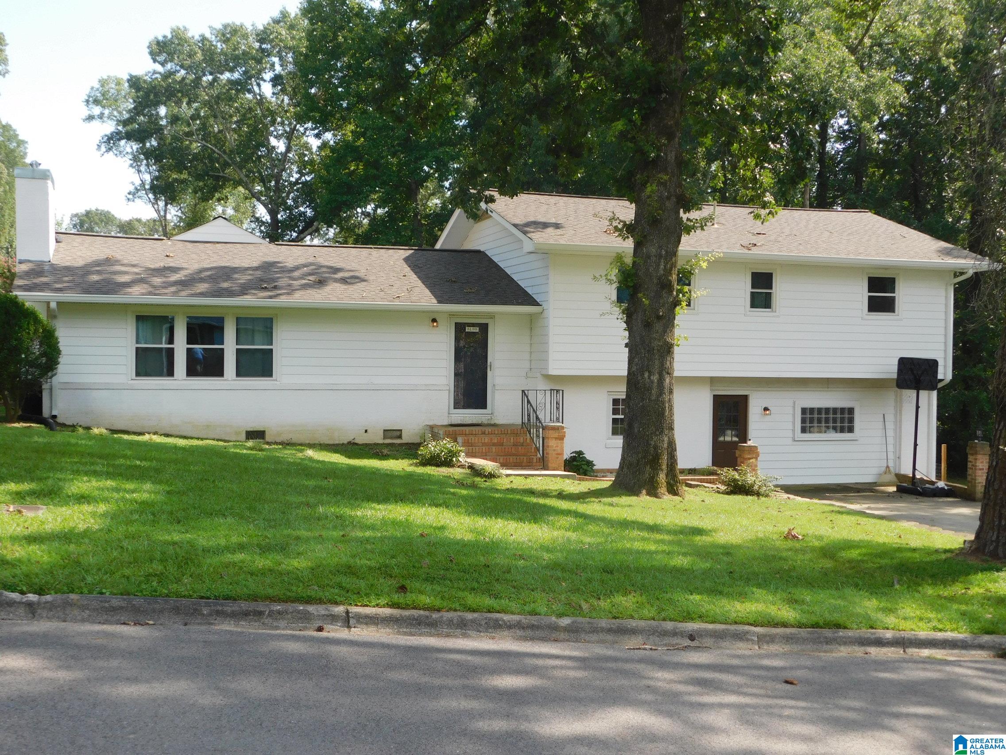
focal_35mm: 40
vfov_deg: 36.0
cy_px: 378
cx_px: 503
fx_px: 1162
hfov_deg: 46.8
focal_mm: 7.1
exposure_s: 1/400
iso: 125
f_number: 3.6
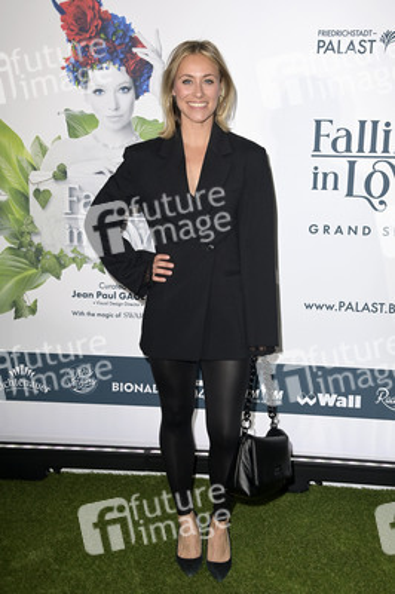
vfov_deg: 36.3
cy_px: 297
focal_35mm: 55
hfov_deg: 24.6
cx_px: 198
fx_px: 907
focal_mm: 55
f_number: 5.6
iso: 640
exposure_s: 1/250
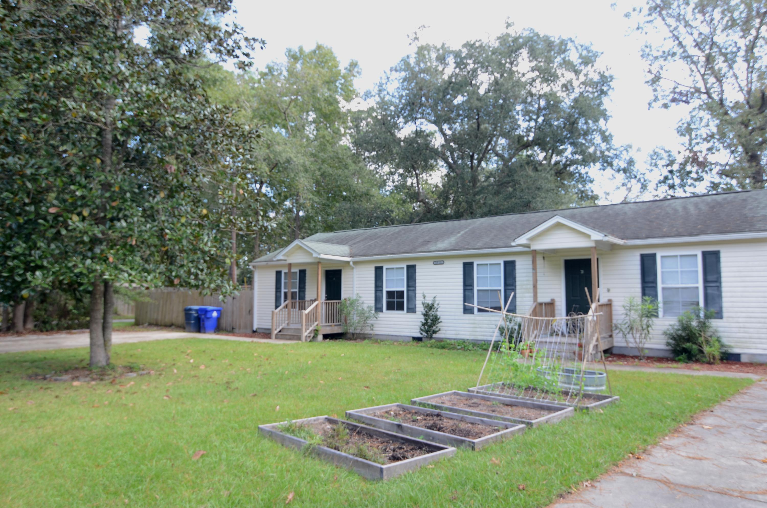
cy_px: 254
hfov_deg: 73.9
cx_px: 384
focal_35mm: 24
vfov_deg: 52.9
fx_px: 510
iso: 100
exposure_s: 1/80
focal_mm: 16
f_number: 4.5
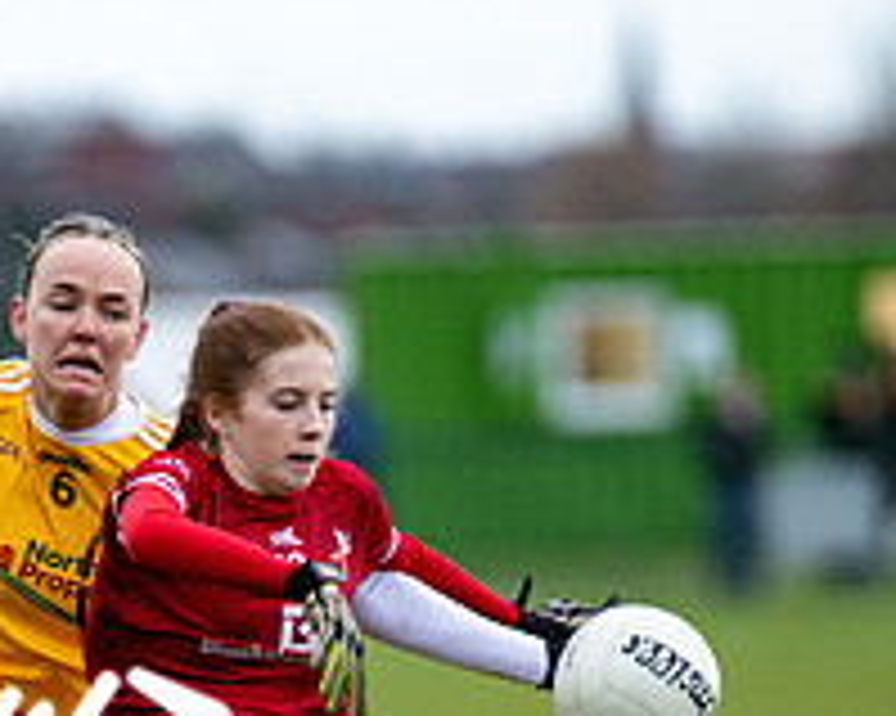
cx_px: 113
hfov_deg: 2.4
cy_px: 858
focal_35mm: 820
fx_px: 21734
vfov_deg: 1.9
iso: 2800
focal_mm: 300
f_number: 2.8
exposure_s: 1/640
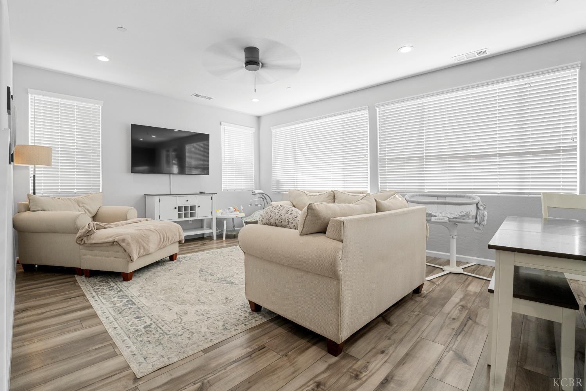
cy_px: 196
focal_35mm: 16
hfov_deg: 98.2
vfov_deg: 75.1
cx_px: 293
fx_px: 254
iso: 250
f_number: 8
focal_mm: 10.4
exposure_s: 1/13
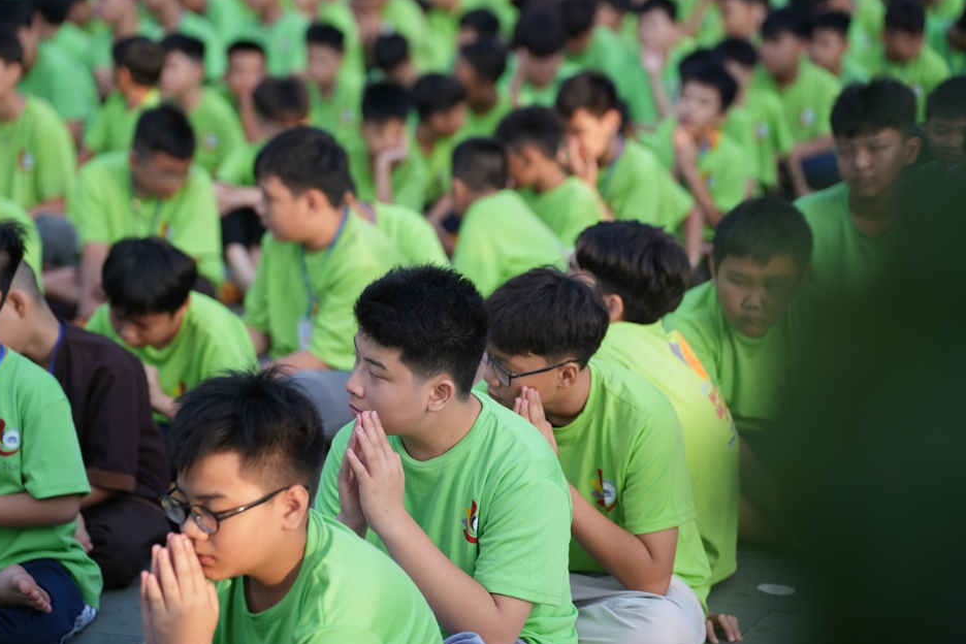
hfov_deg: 20.4
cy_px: 325
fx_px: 2683
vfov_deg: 13.7
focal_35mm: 100
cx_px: 478
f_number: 2.8
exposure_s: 1/500
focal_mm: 96
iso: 320
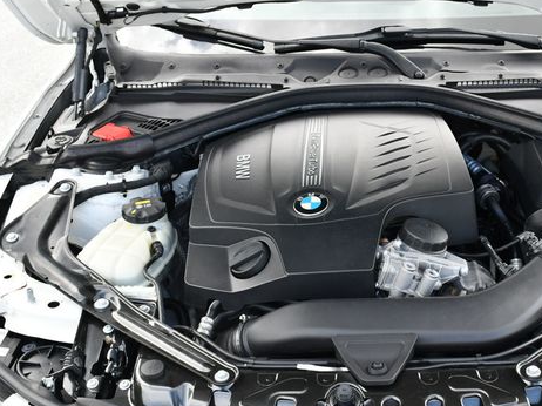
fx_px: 751
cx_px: 350
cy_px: 198
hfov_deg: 39.3
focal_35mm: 48
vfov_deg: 30.2
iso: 400
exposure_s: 1/250
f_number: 5.6
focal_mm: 18
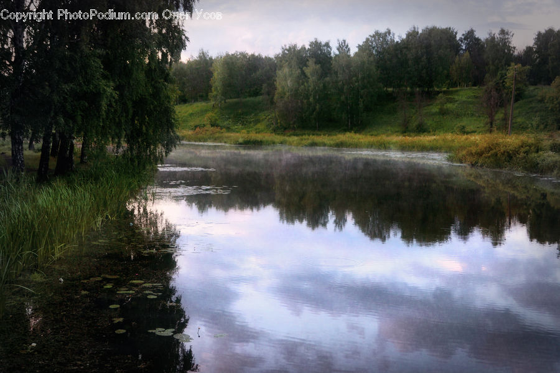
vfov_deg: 29.8
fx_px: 700
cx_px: 280
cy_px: 186
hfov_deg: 43.6
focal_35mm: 45
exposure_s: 1/60
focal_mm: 30
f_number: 4.5
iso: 200
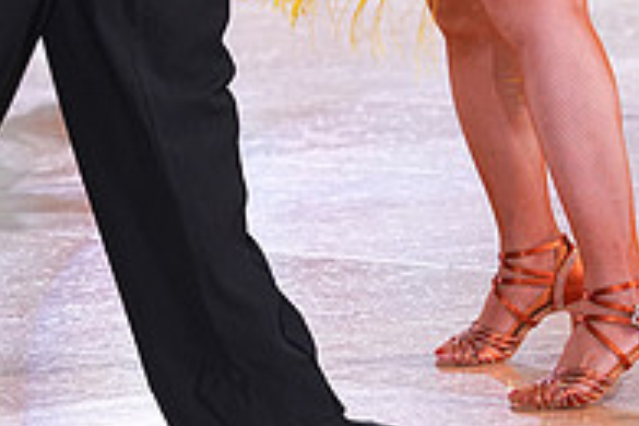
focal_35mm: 340
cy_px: -292
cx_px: 293
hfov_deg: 6.1
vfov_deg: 4.0
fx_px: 6035
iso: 2000
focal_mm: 114
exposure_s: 1/200
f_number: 5
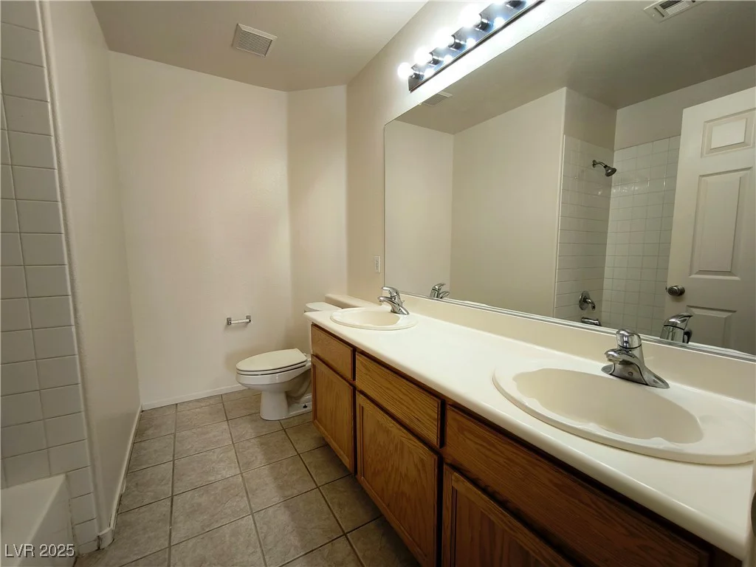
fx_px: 328
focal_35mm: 15
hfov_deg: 98.2
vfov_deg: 81.7
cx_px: 378
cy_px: 284
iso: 80
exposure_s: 1/60
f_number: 2.2
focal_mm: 1.91
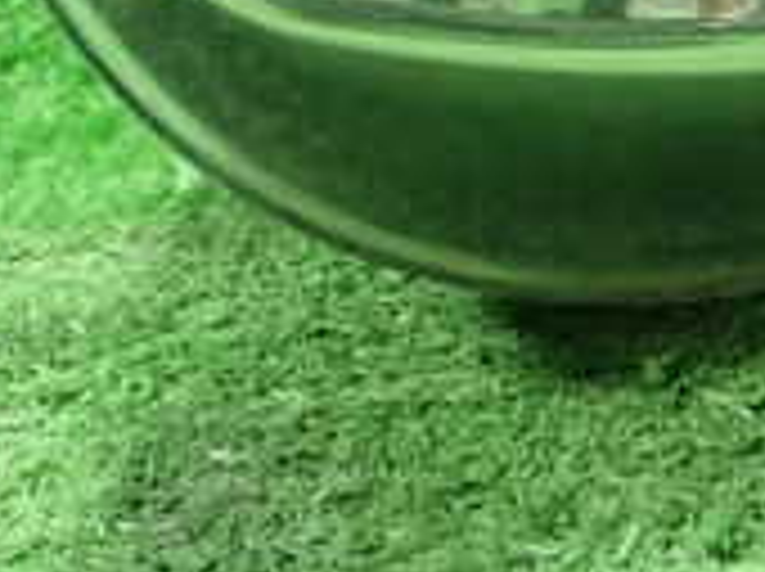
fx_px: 2339
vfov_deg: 13.2
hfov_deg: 18.5
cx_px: 572
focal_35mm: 106
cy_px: -275
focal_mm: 5.5
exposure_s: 1/125
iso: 800
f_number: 2.3
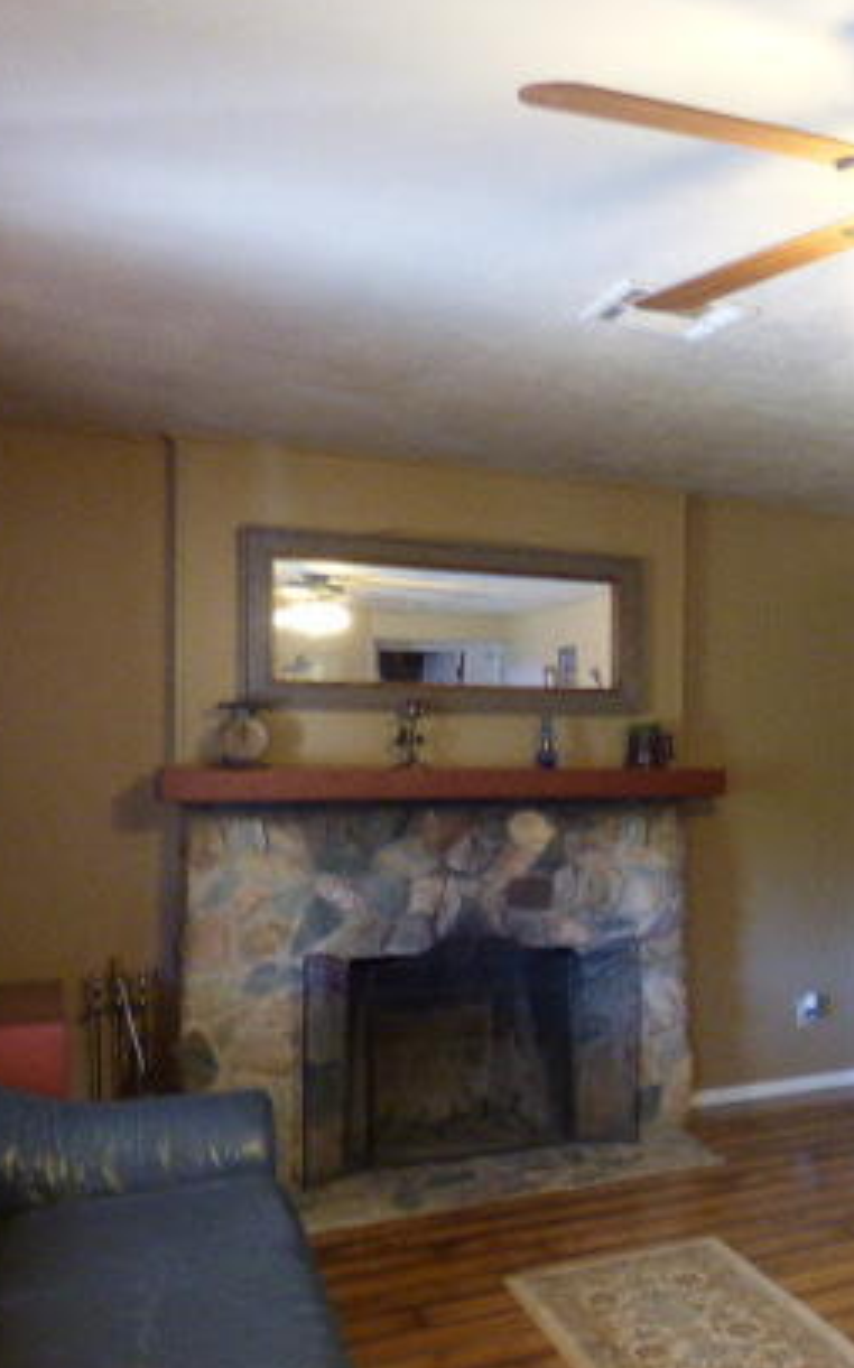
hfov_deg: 32.3
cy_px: 790
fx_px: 1305
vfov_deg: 55.1
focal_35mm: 35
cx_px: 918
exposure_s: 1/20
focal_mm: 3.7
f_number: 2.8
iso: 400
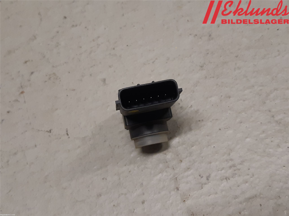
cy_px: 108
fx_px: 217
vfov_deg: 53.1
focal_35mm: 26
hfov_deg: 67.3
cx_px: 144
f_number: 1.7
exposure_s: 1/60
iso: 125
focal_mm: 3.93
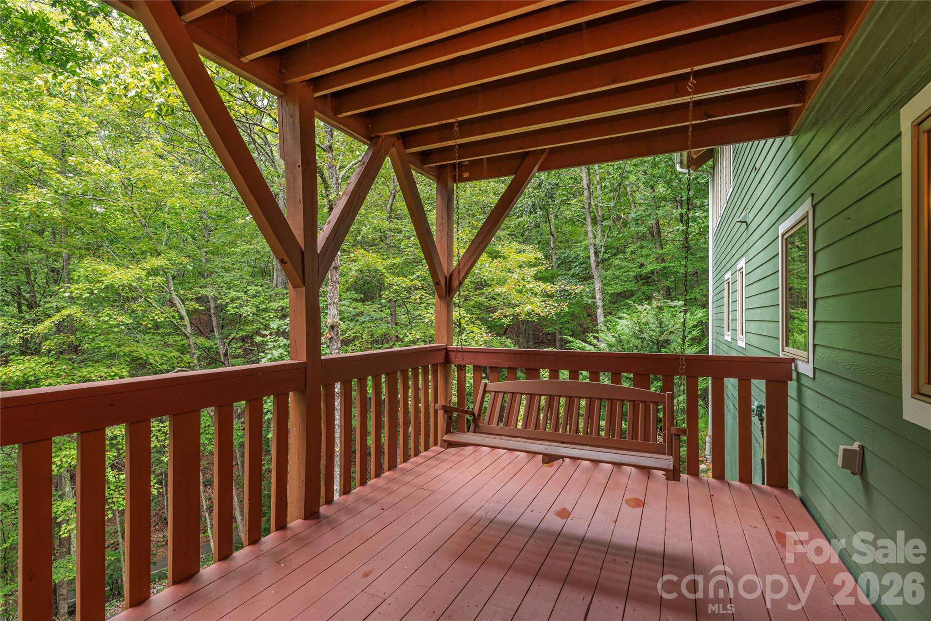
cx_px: 466
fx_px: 440
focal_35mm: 17
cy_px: 310
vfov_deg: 70.5
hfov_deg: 93.3
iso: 320
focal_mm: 17
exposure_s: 1/100
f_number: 7.1
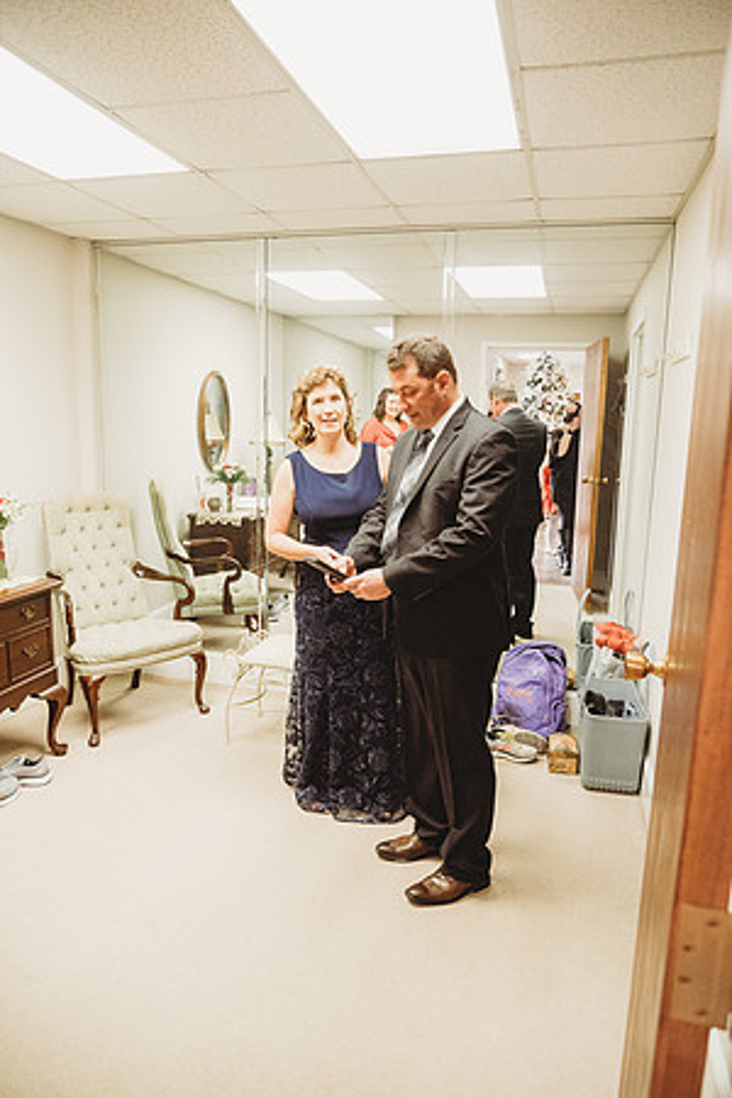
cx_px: 366
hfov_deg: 53.1
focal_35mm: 24
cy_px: 549
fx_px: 732
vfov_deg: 73.7
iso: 5000
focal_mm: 24
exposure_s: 1/125
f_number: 4
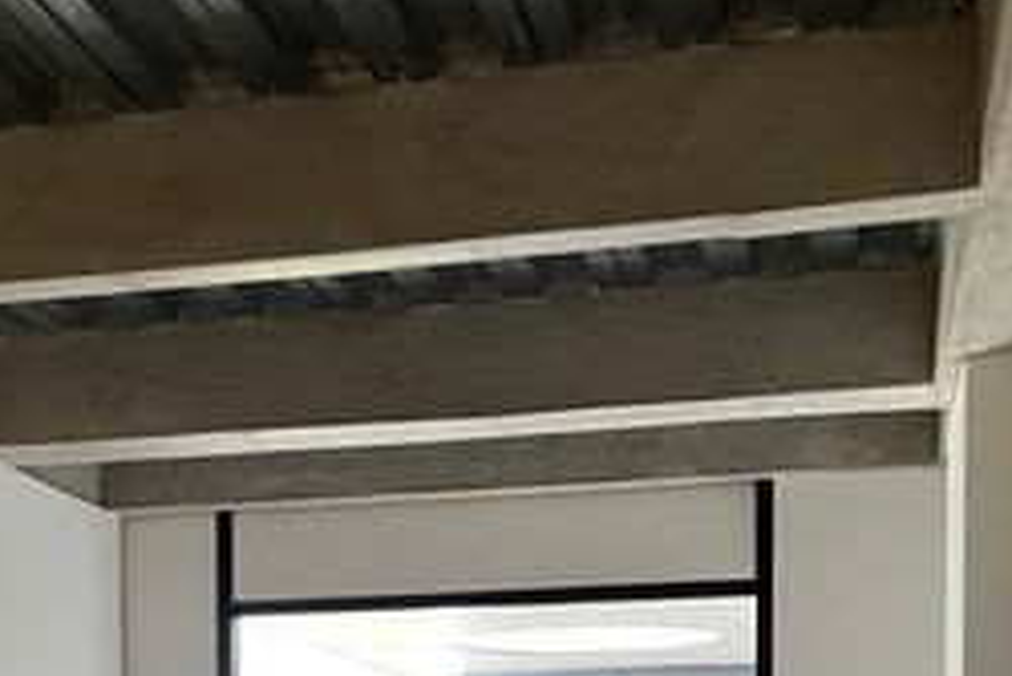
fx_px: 2025
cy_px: 909
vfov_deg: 17.6
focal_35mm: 72
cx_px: 219
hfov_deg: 27.6
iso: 200
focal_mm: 5.1
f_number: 1.6
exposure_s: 1/60
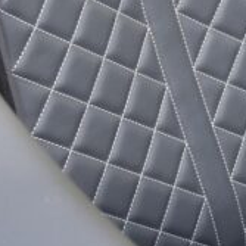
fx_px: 1324
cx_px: 298
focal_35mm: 165
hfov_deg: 10.4
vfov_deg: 10.2
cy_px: -161
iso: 280
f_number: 5.6
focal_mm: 21
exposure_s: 1/125
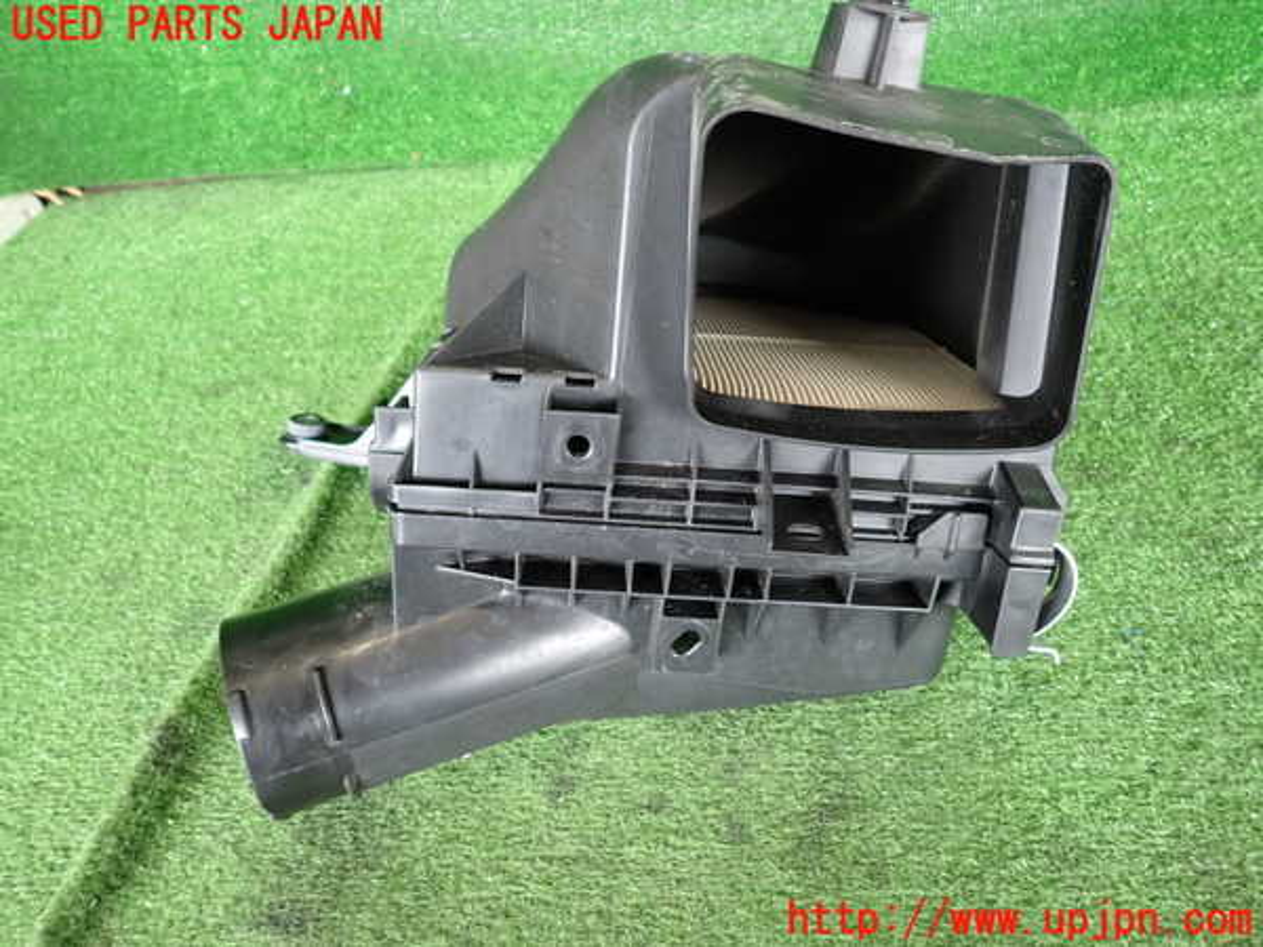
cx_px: 632
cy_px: 474
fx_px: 912
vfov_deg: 54.9
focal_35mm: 25
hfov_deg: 69.4
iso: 200
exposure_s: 1/40
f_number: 2
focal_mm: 4.5
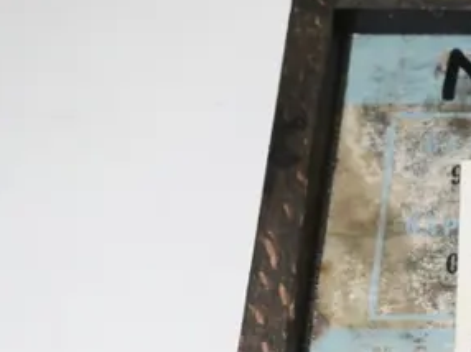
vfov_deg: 11.1
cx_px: 815
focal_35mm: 129
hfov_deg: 13.8
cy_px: 480
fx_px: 1754
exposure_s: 1/1000
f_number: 4.5
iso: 3200
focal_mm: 18
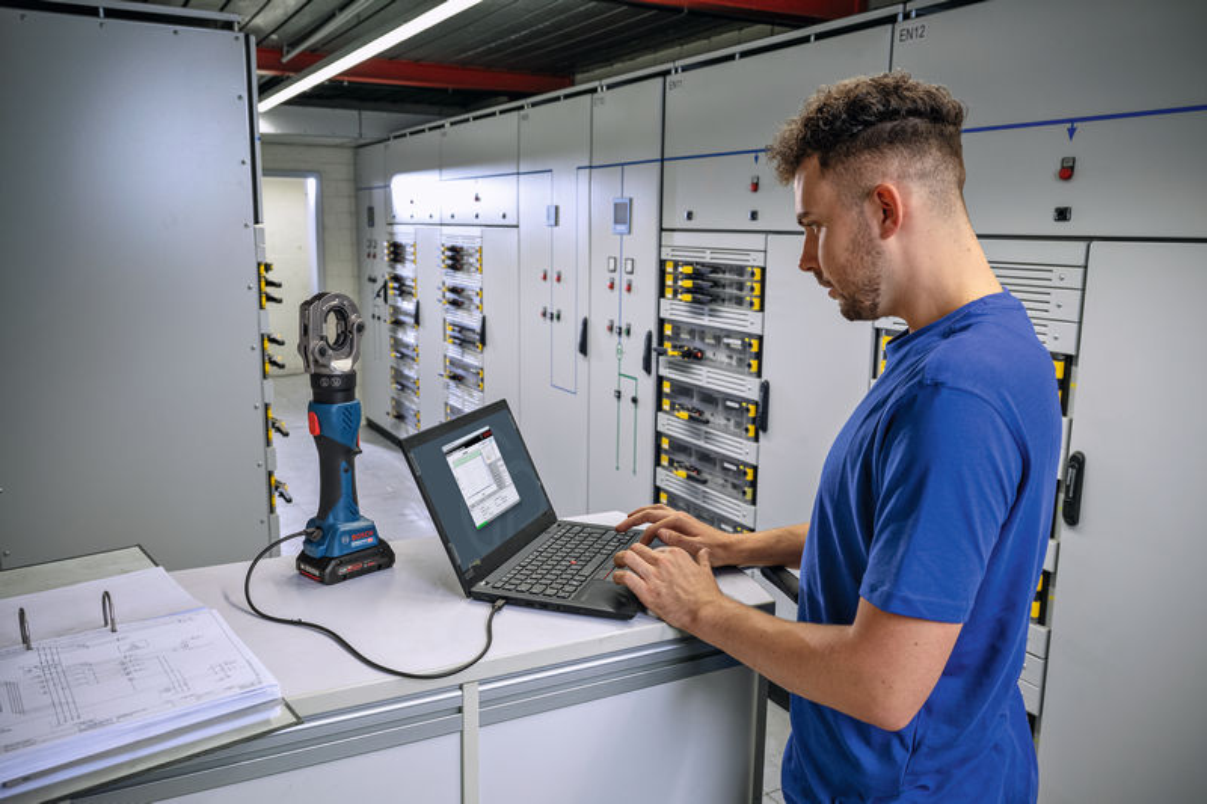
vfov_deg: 44.9
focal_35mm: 29
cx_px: 604
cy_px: 402
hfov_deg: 63.7
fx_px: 972
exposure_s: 1/125
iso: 640
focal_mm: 29
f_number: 5.6
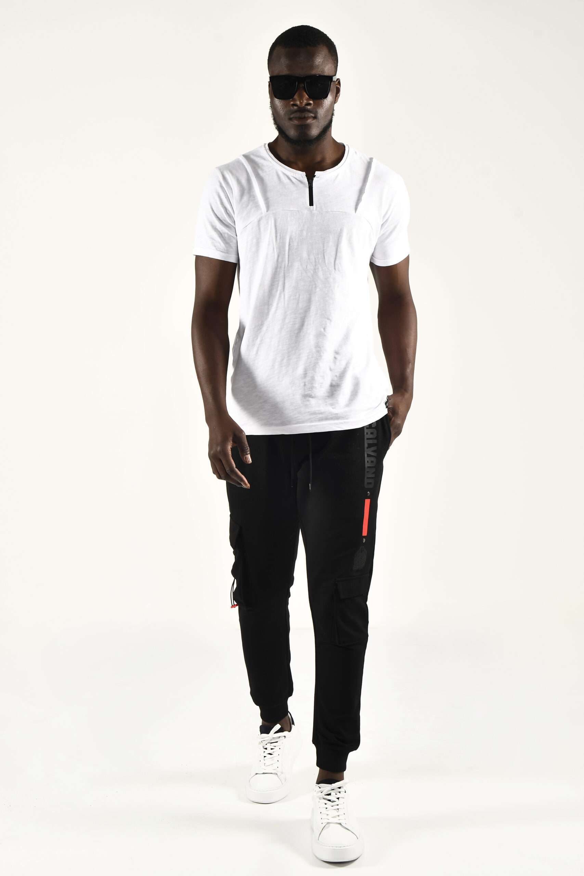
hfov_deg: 26.5
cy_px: 438
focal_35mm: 51
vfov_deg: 38.9
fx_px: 1241
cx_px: 292
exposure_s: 1/125
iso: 160
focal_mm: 34
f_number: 9
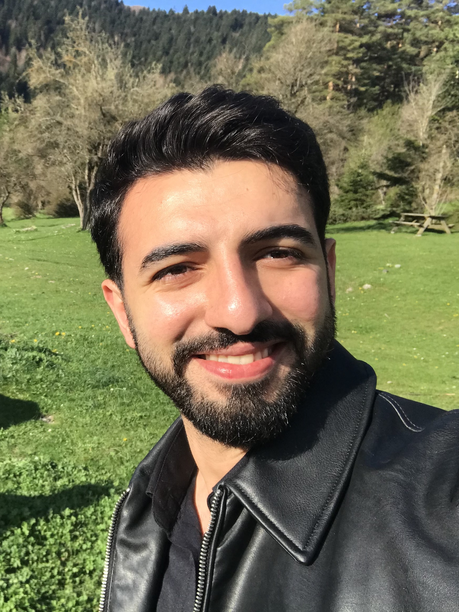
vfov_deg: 56.8
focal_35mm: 32
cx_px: 230
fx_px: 566
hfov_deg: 44.2
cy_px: 306
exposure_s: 1/1038
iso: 25
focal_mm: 2.87
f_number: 2.2
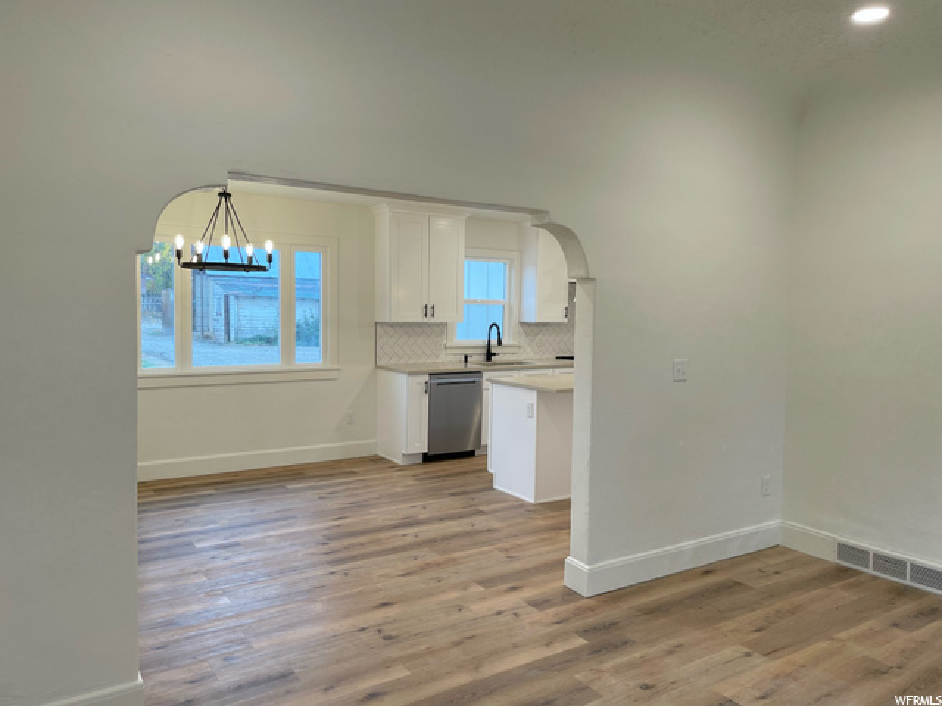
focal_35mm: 26
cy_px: 353
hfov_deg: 67.3
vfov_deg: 53.1
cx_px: 471
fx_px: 708
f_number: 1.6
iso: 80
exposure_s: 1/120
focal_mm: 4.2
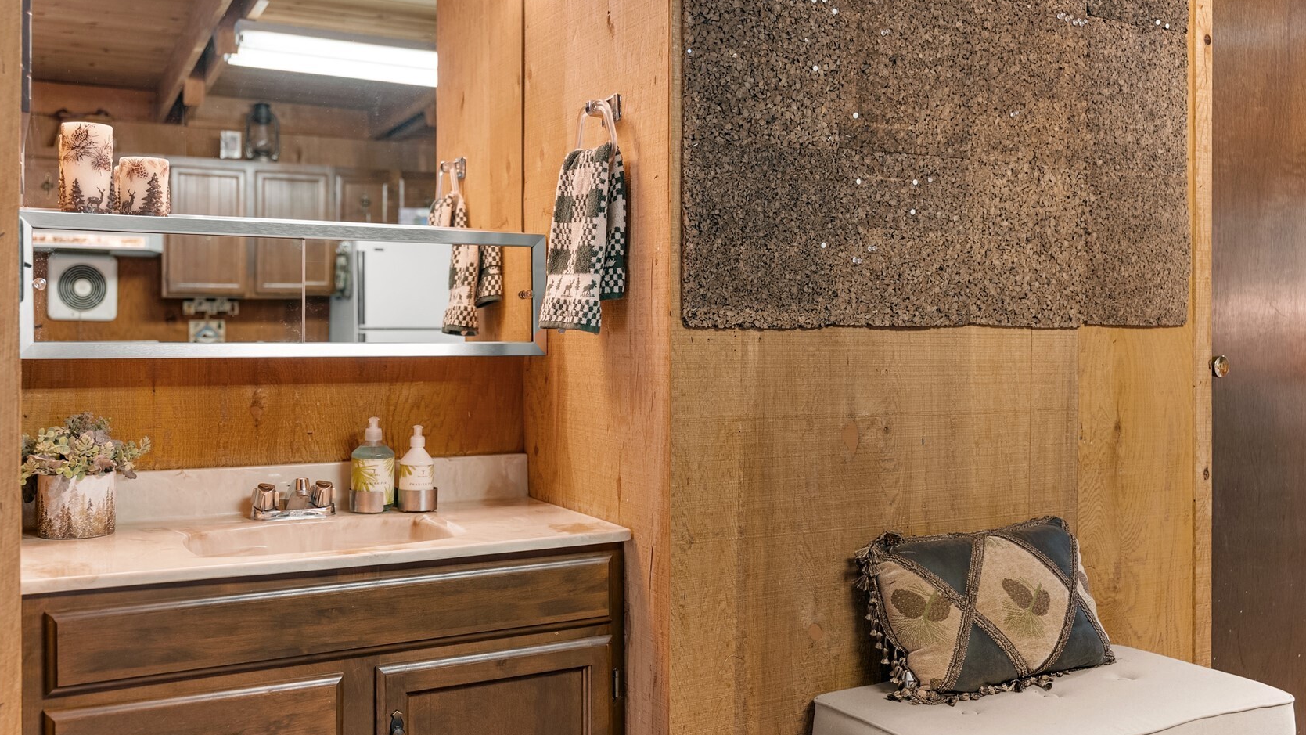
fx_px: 1147
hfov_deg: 59.3
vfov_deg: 35.5
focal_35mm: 33
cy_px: 344
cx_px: 655
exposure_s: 1/15
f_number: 2.8
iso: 400
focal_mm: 31.1
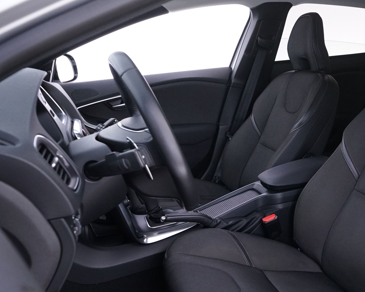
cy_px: 177
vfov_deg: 38.1
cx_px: 249
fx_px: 421
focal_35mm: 39
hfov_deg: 46.0
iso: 3200
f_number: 6.3
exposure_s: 1/10
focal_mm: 28
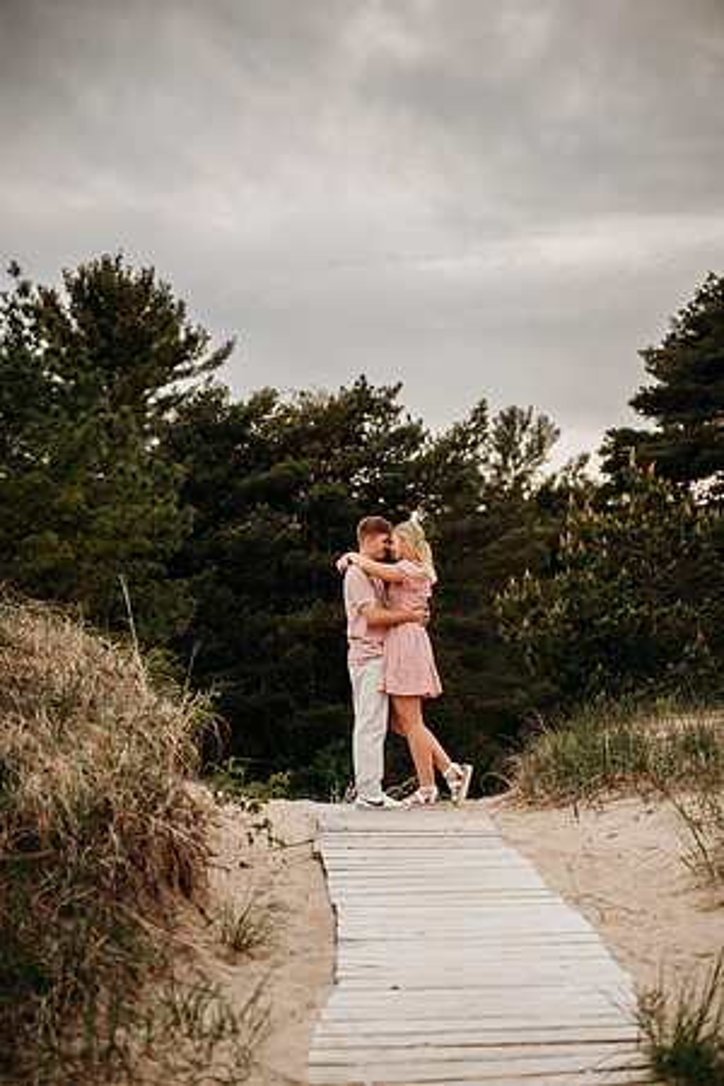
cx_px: 362
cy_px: 543
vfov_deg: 28.8
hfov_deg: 19.5
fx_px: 2112
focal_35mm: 70
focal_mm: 70
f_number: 2.8
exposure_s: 1/1000
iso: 320
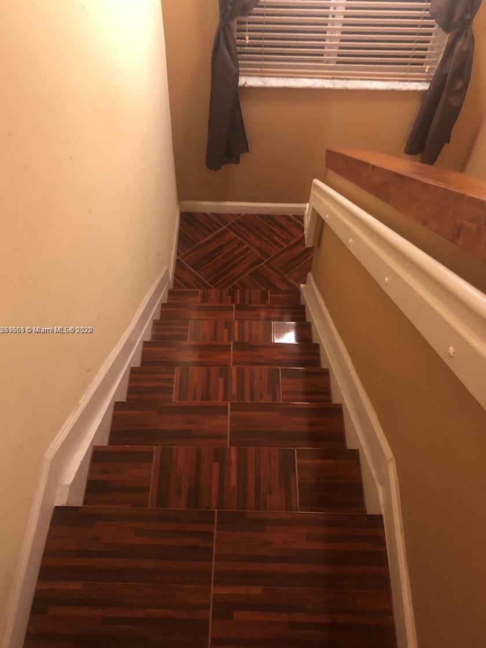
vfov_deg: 60.0
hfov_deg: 46.8
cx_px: 246
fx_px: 562
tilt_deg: -54.0
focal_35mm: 30
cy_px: 330
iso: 100
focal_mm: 4
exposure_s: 1/4
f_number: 1.8
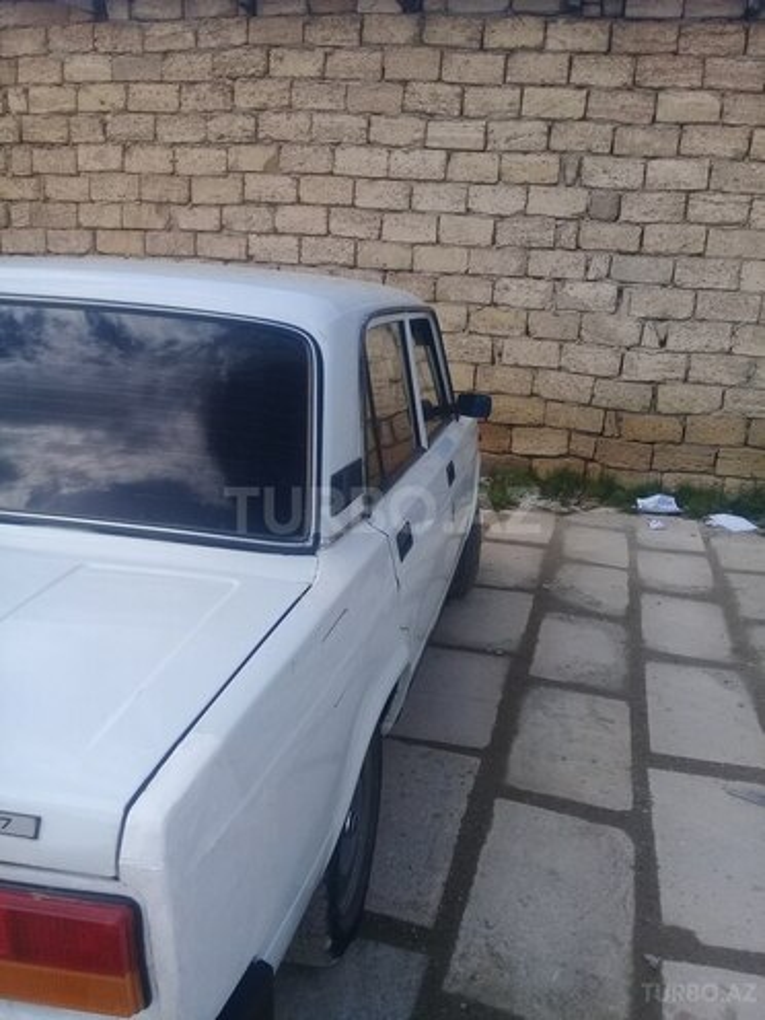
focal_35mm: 31
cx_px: 382
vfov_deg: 58.4
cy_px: 510
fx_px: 913
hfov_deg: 45.4
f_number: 2.2
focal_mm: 3.3
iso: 50
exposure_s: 1/1302
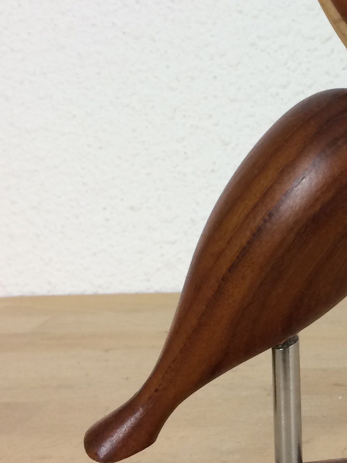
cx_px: 378
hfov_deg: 19.3
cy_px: 168
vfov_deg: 26.6
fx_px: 976
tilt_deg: -5.3
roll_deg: +3.3
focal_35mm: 73
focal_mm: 4.15
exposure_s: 1/33
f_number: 2.2
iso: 32
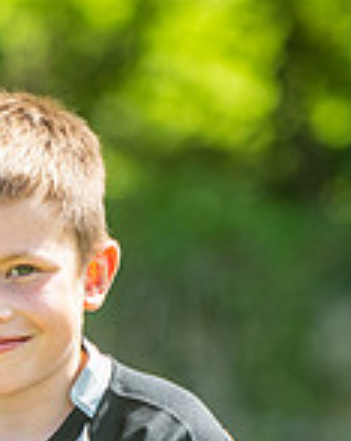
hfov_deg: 2.3
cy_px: 663
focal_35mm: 670
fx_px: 8727
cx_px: 21
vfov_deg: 2.9
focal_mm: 155
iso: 250
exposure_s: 1/1000
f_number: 3.2
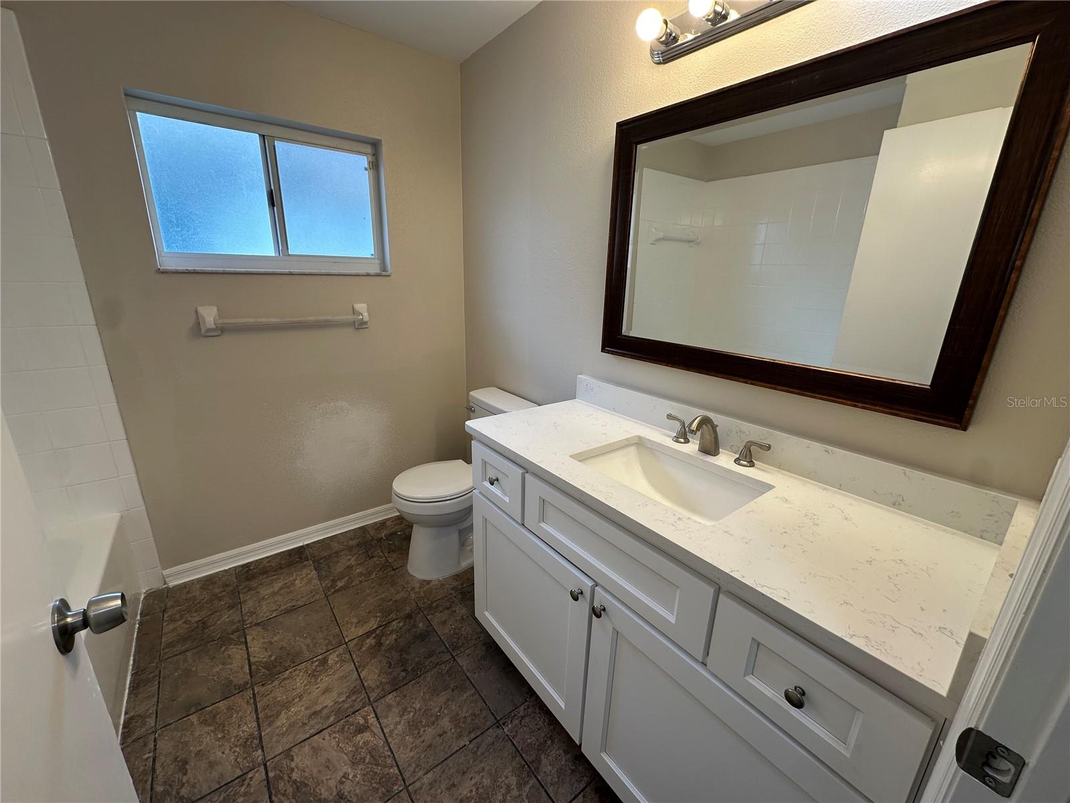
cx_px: 535
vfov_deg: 85.7
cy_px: 402
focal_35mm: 14
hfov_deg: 102.1
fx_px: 433
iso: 50
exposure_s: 1/120
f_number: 2.2
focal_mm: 2.22
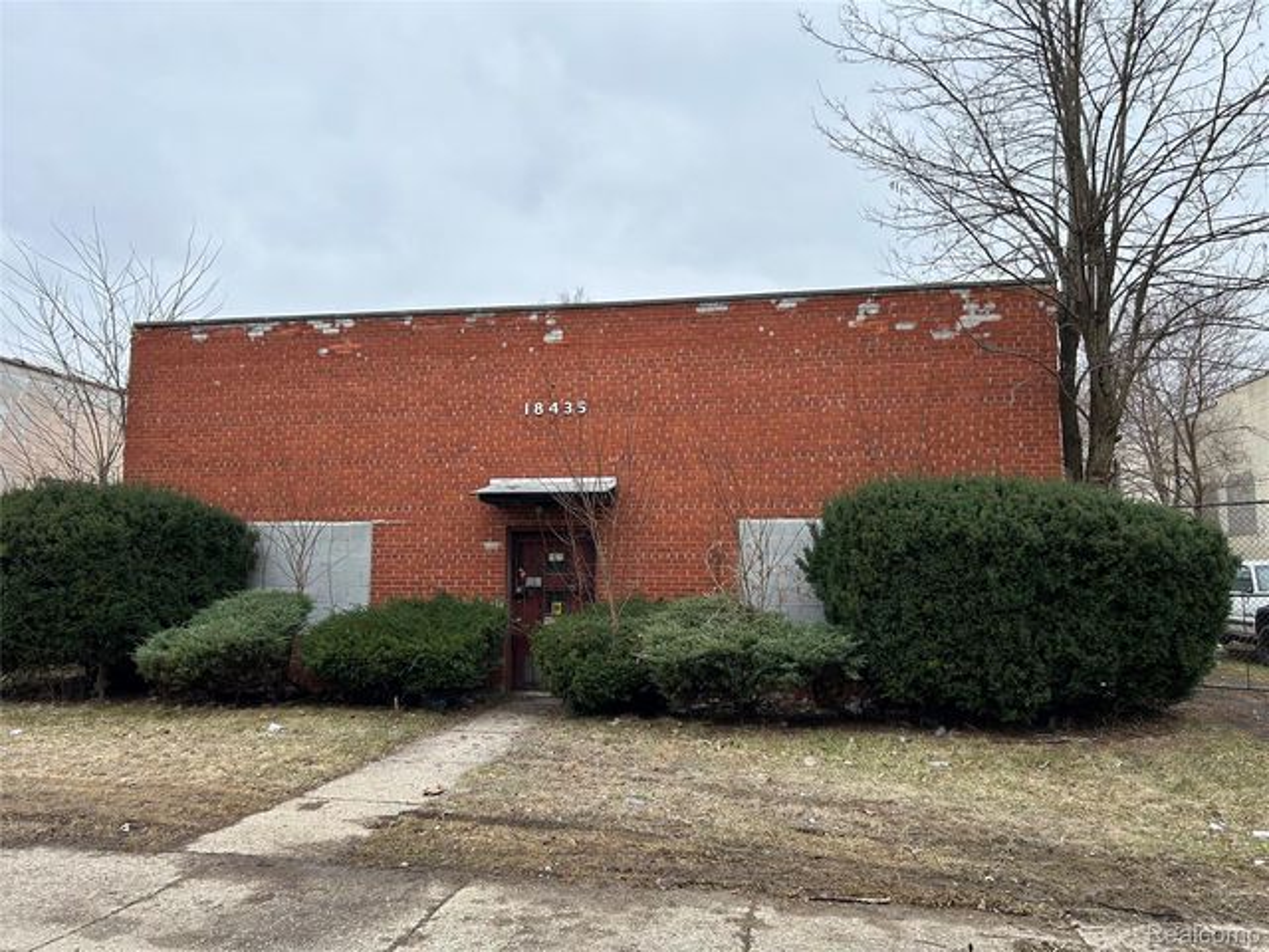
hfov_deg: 67.3
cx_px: 634
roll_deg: -0.2
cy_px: 476
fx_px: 953
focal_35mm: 26
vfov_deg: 53.1
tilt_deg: +5.3
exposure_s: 1/1224
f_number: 1.5
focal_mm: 5.7
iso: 50
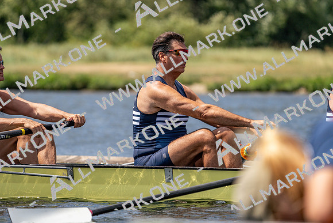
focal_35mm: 365
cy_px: 112
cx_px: 166
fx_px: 3377
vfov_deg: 3.8
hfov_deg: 5.6
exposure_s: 1/2000
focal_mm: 365
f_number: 6.3
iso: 320
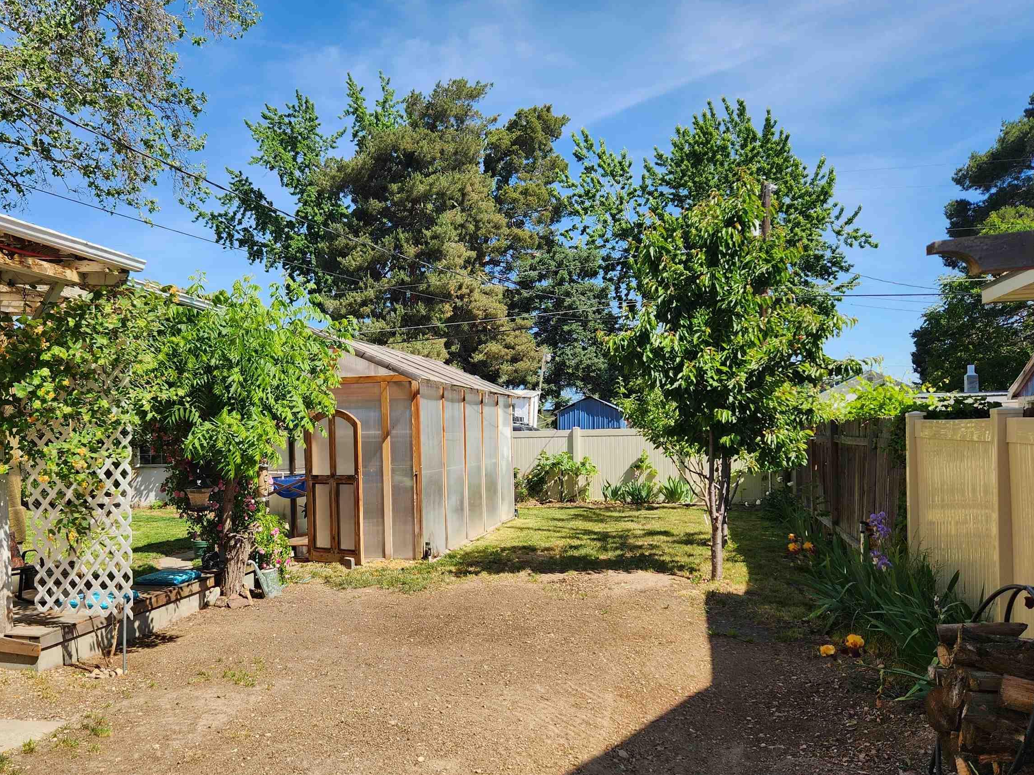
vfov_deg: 45.2
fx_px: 926
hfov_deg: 57.5
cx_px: 376
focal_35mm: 31
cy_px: 468
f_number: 1.8
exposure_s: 1/1314
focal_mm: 5.4
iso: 20
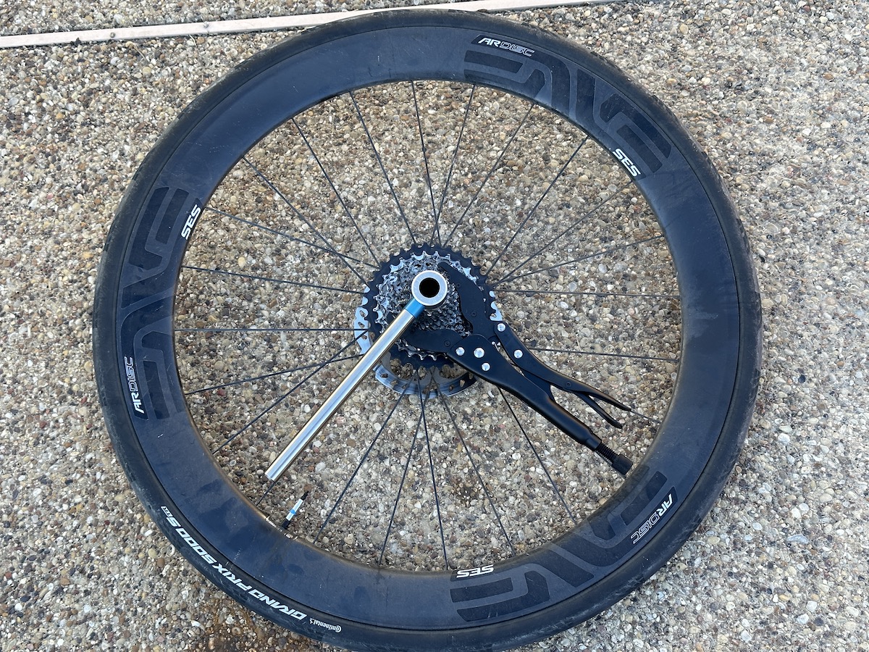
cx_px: 434
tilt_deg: -67.1
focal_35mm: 48
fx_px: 1205
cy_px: 326
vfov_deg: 30.3
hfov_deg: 39.7
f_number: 1.78
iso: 64
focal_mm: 6.86
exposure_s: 1/299
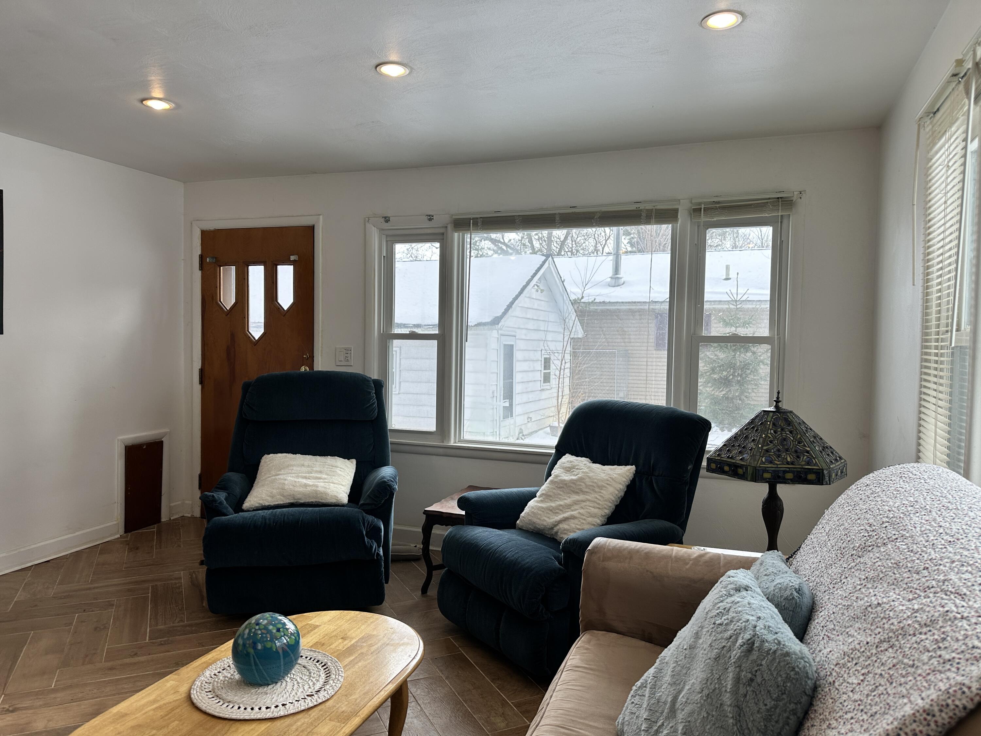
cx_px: 490
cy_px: 368
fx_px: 680
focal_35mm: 24
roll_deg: -0.6
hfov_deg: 71.6
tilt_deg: -1.9
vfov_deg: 56.8
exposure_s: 1/419
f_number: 1.78
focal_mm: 6.86
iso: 80
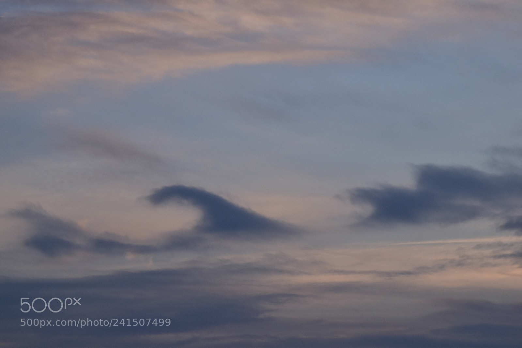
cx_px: 261
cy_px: 174
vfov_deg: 9.9
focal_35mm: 138
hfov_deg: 14.9
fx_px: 2001
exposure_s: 1/80
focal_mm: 92
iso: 500
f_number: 22
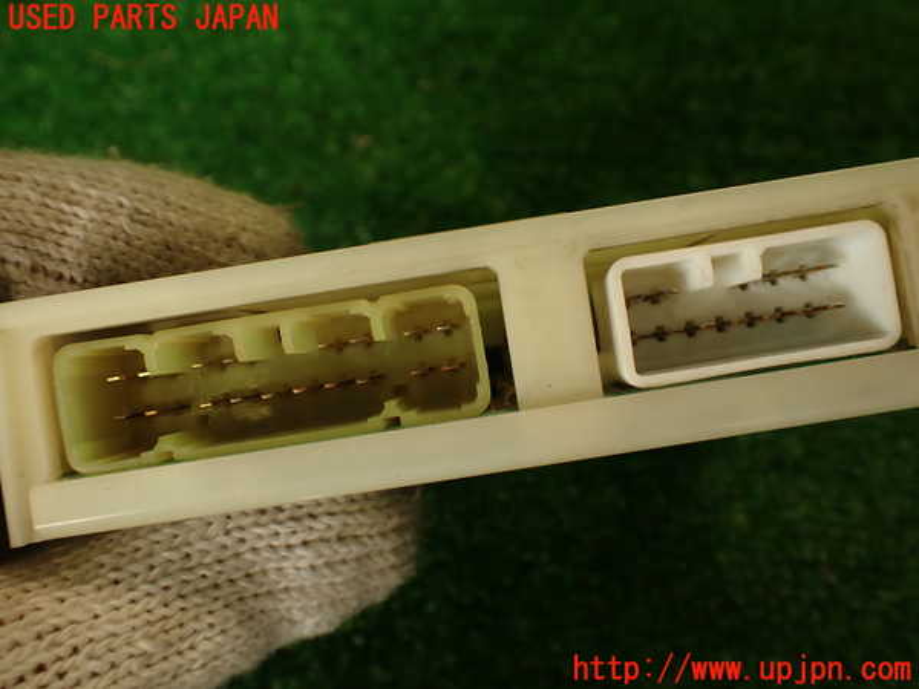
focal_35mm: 32
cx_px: 460
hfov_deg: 56.8
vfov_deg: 44.2
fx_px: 850
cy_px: 344
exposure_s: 1/60
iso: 125
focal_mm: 5.79
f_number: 2.4
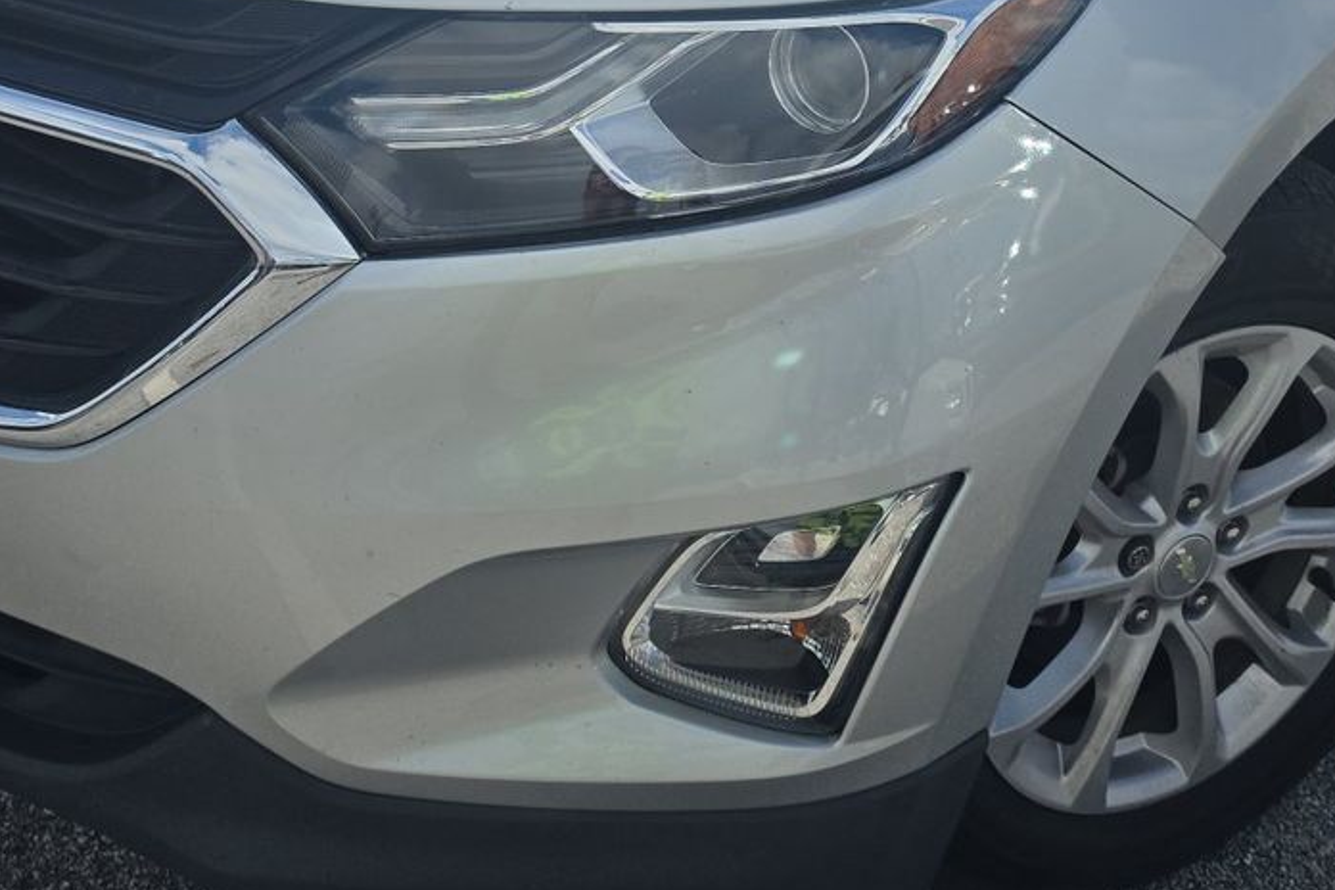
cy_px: -67
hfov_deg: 36.2
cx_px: 781
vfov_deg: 23.3
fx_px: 2039
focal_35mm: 55
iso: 22
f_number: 1.4
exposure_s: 1/7940
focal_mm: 6.5
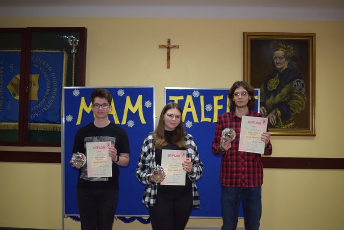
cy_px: 115
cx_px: 172
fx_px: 330
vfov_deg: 38.4
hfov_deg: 55.1
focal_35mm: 34
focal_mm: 23
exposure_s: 1/60
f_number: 3.8
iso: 800
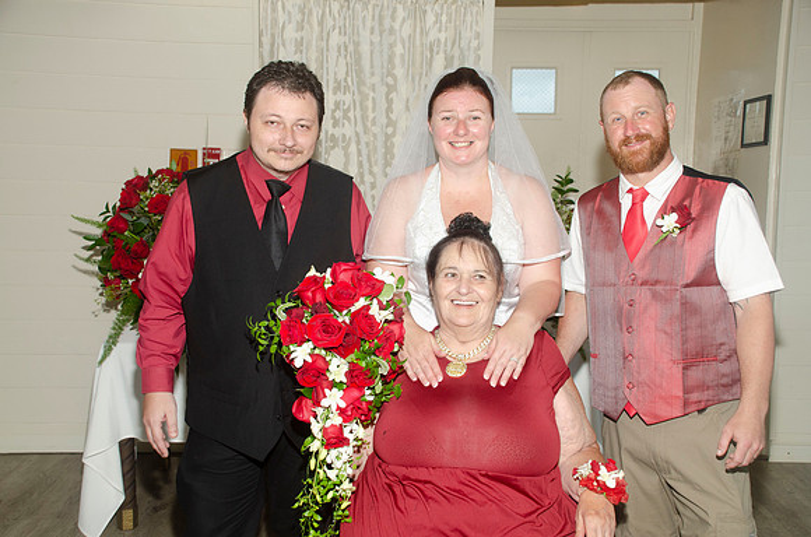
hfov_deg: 46.5
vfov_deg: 31.7
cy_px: 268
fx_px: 944
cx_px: 406
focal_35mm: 42
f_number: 6.3
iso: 400
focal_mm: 28
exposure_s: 1/250
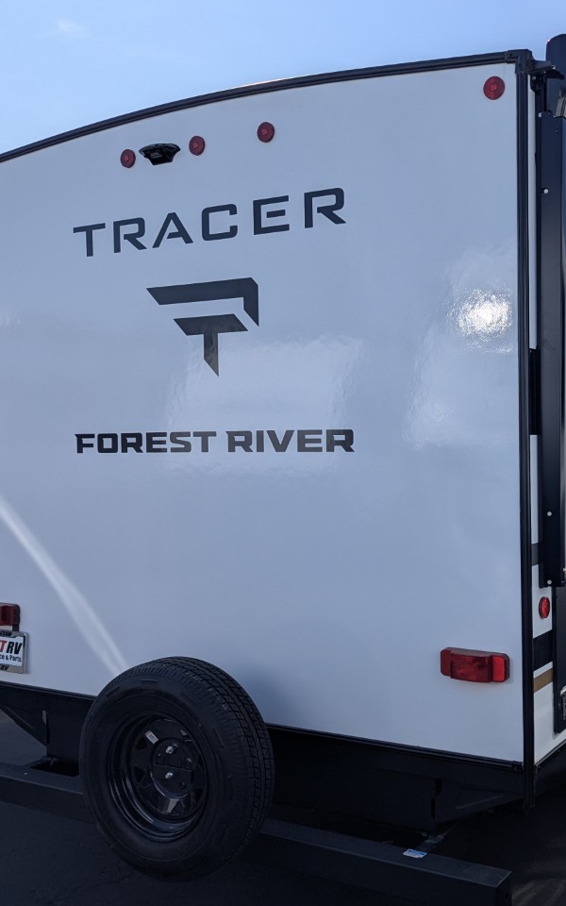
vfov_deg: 52.7
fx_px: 913
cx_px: 485
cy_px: 461
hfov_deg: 33.0
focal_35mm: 37
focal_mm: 6.81
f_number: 1.85
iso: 47
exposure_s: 1/3774
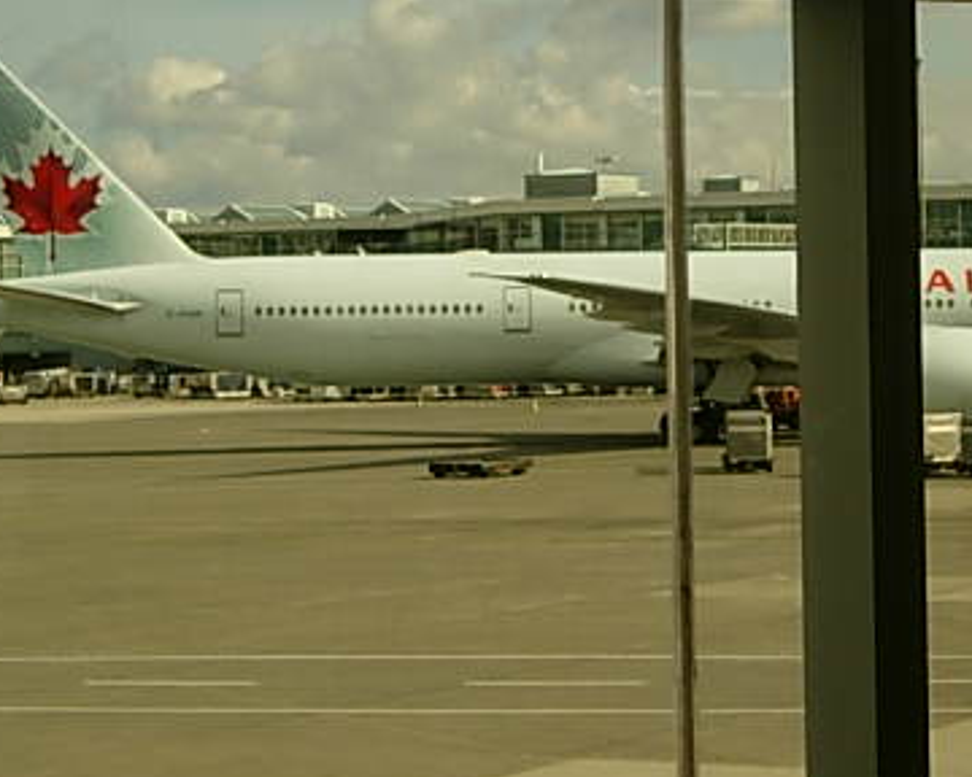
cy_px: 278
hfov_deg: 15.3
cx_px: 694
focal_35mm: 125
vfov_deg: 12.3
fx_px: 3596
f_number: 3.7
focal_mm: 14.9
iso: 79
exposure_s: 1/271
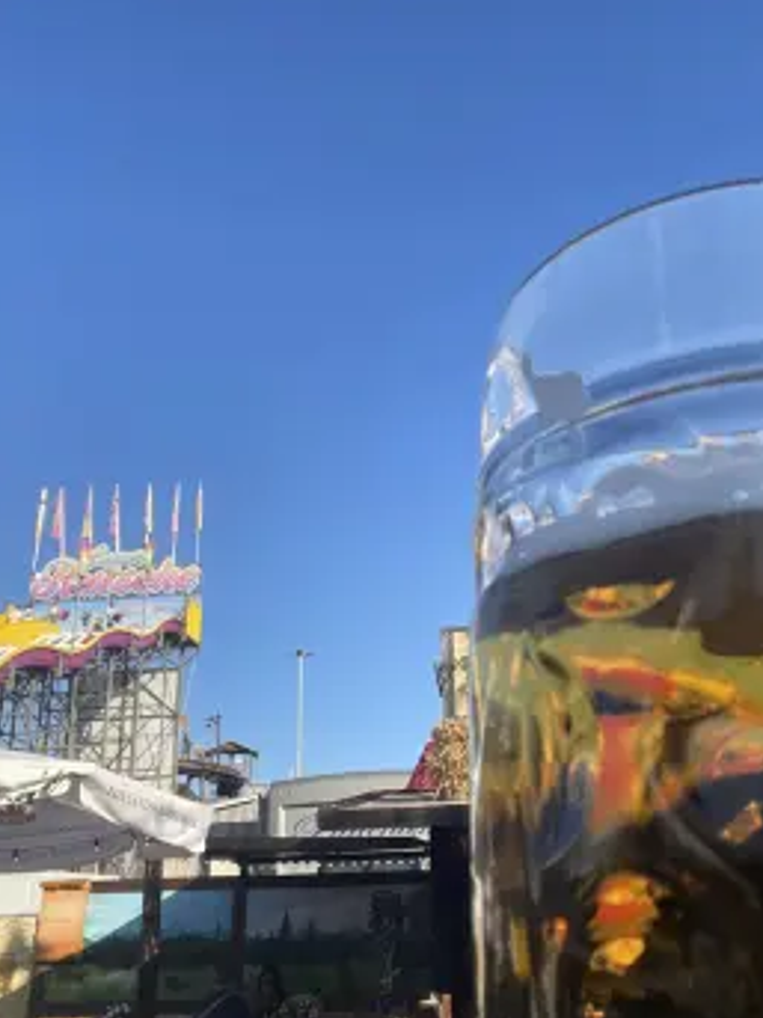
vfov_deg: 52.5
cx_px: 433
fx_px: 1029
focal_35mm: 35
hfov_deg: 40.6
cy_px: 573
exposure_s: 1/915
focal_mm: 2.71
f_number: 2.2
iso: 25
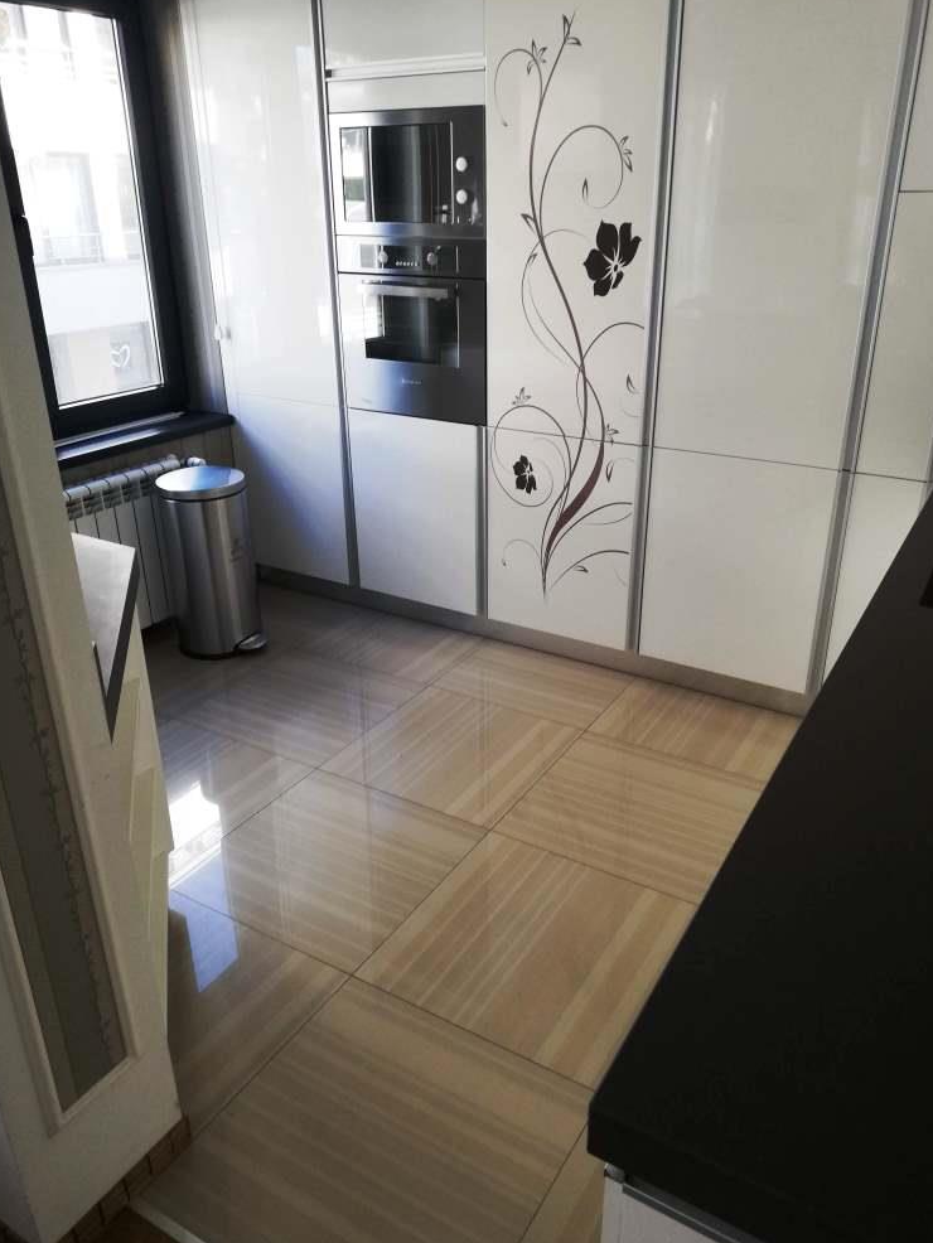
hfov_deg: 51.4
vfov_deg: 65.3
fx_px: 970
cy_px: 609
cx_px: 473
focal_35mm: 27
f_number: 2.2
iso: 160
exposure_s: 1/50
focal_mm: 3.81
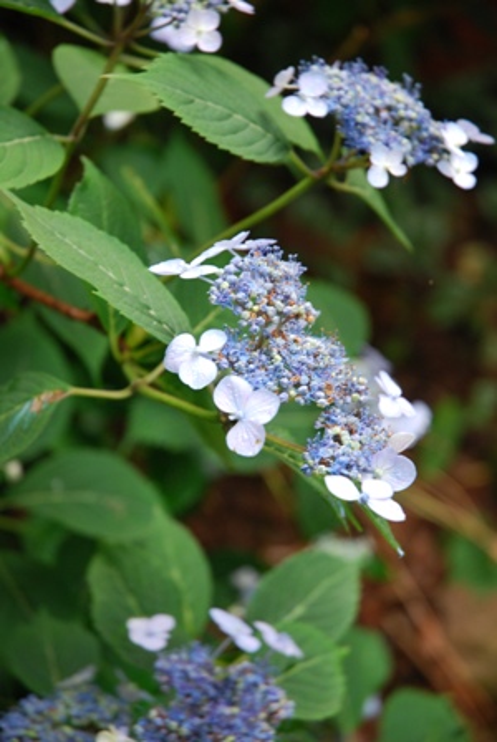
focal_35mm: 105
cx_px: 248
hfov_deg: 13.1
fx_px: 2168
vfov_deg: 19.4
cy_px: 371
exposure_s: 1/100
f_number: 4.5
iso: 400
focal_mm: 70
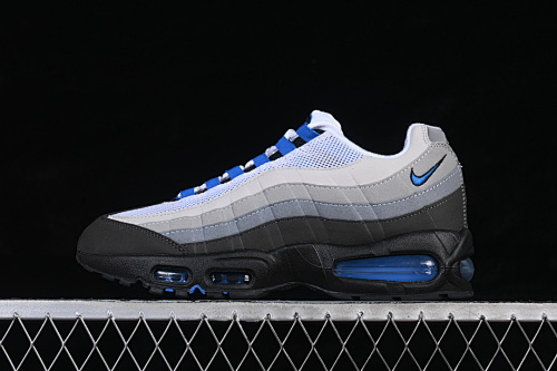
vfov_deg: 18.2
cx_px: 278
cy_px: 186
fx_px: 1160
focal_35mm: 75
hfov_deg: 27.0
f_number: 8
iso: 160
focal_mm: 50
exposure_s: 1/80
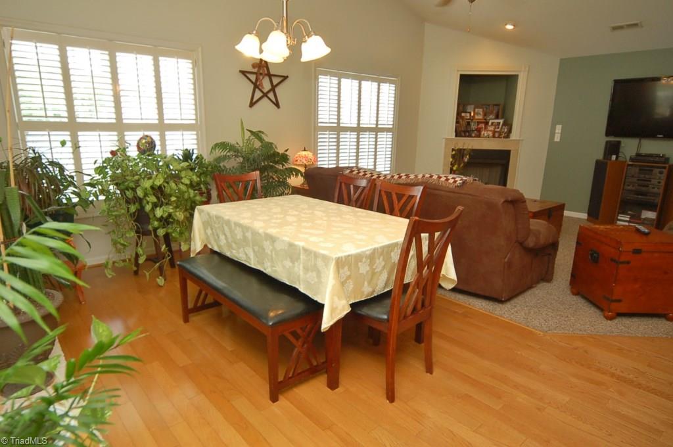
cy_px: 224
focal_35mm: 22
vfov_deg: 56.0
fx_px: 420
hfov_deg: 77.4
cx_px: 336
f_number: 5
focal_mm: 15
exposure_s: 1/60
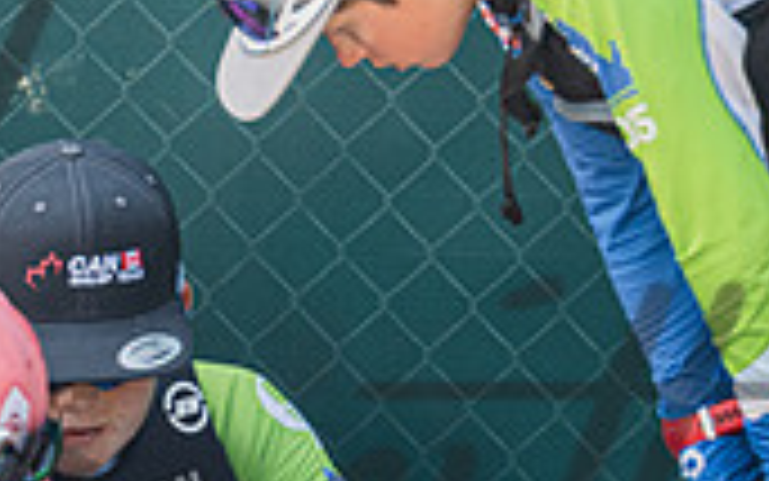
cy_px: 497
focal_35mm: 414
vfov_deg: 3.2
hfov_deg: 5.1
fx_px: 8679
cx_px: 99
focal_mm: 120
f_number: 6.7
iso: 250
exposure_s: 1/125
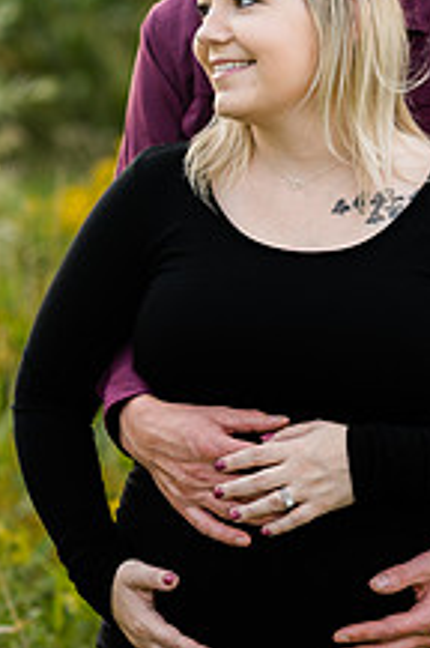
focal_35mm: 176
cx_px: 345
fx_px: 3163
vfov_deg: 11.7
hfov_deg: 7.8
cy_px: 317
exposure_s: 1/640
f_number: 2.8
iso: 200
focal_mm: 85
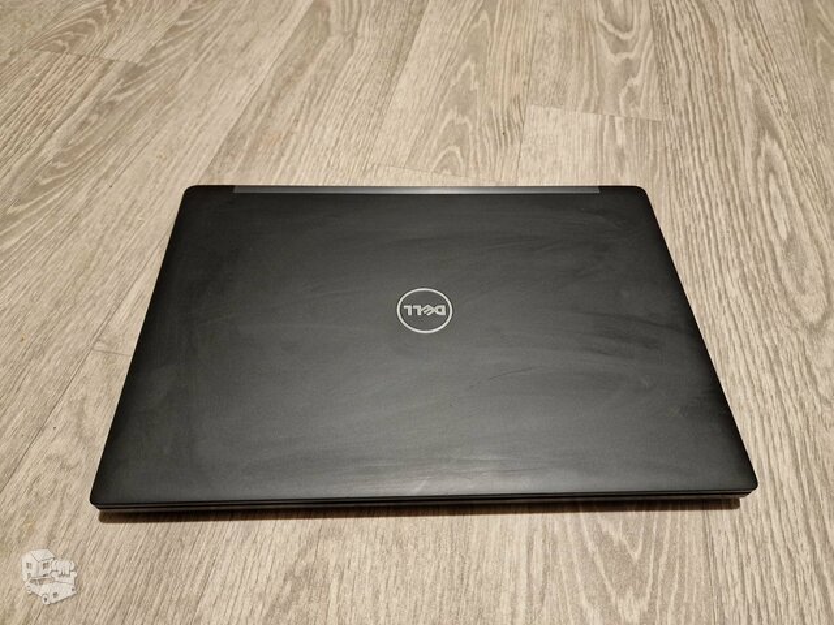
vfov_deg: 58.9
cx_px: 417
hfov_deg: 73.9
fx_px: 554
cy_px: 312
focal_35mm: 23
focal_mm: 6.4
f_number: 1.8
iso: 500
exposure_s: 1/25
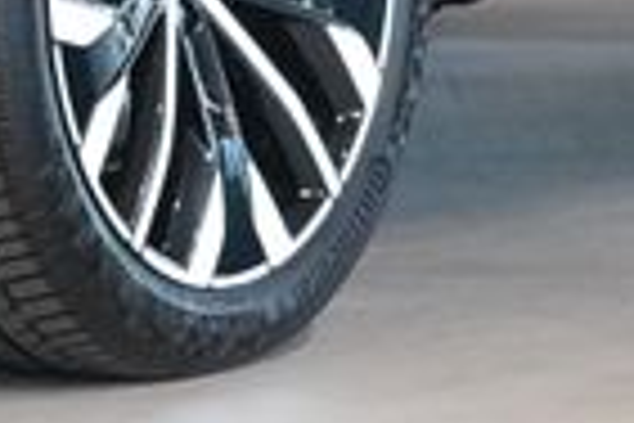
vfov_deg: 2.9
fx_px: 8189
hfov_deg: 4.4
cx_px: -135
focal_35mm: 465
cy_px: -628
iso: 6400
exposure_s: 1/160
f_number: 5.6
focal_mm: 64
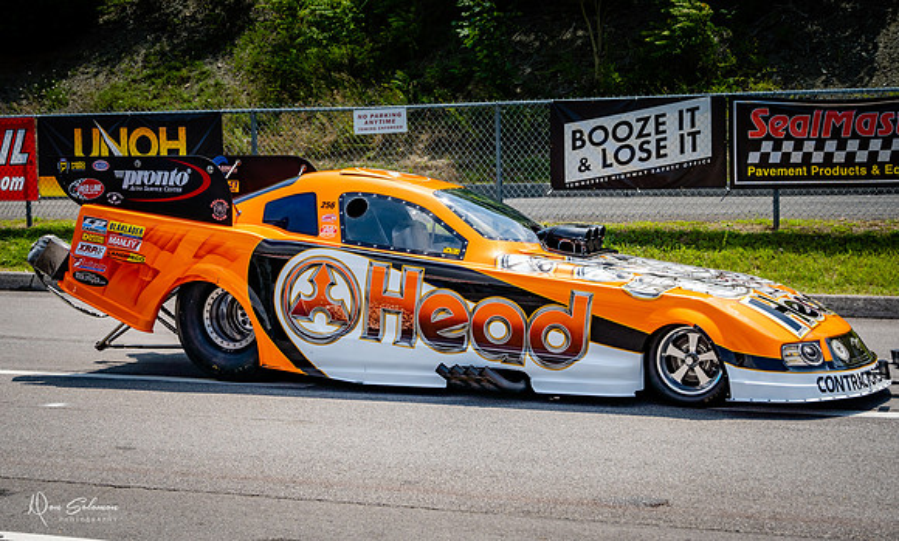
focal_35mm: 70
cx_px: 441
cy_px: 285
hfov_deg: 29.8
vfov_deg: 18.2
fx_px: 1691
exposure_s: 1/800
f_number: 5.6
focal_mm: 43
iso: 100
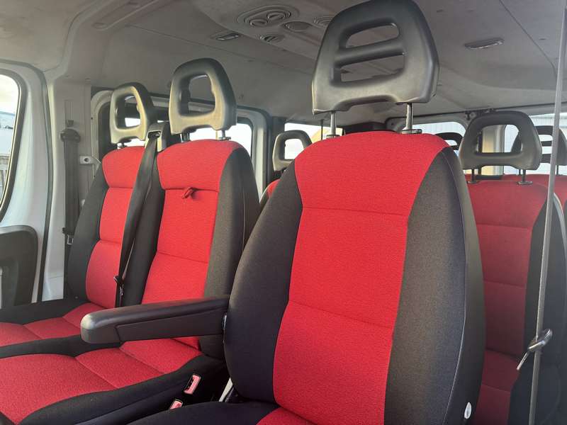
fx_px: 393
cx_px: 284
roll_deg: +1.4
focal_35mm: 24
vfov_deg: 56.8
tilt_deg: -5.4
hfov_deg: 71.6
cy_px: 212
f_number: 1.78
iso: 200
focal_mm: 6.86
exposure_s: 1/63
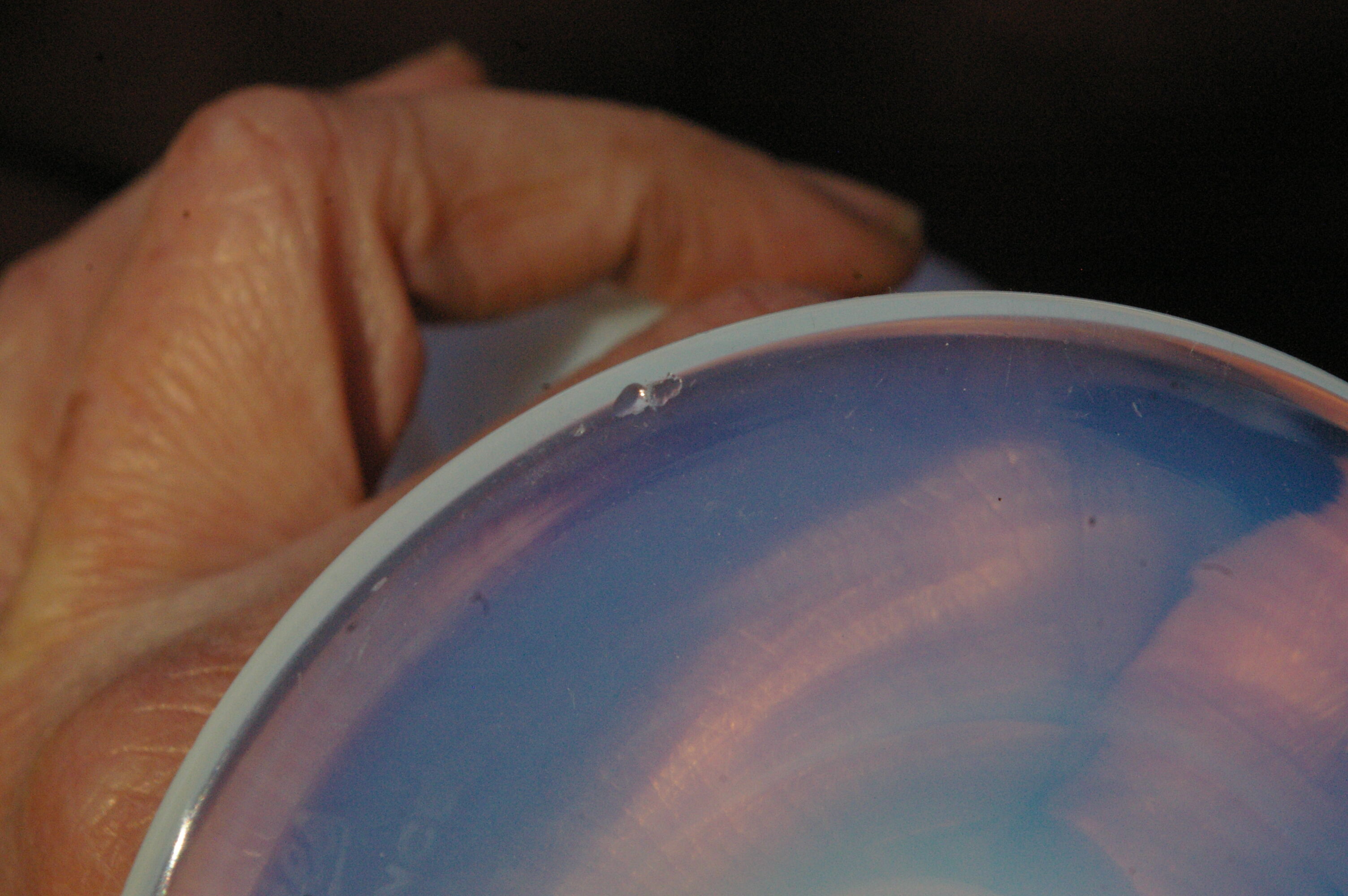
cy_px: 448
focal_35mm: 39
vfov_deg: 34.1
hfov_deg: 49.6
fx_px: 1459
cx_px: 674
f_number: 9.5
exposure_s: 1/1000
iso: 1600
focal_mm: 26
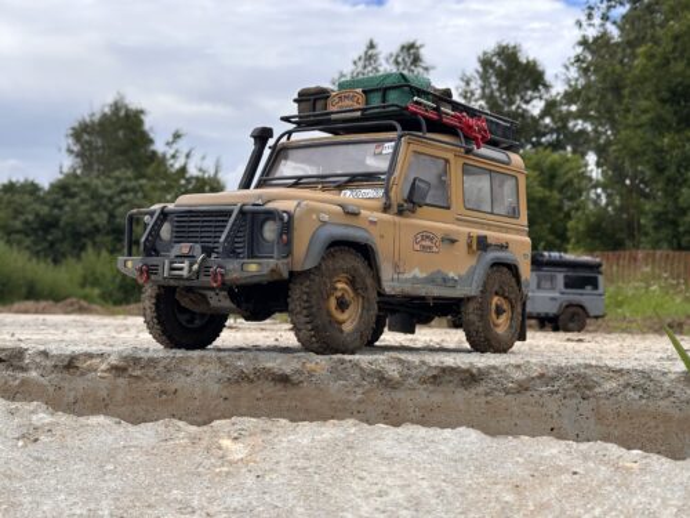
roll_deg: -1.4
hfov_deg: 39.7
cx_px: 345
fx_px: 957
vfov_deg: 30.3
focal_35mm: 48
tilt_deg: +3.9
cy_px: 259
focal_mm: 6.86
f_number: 1.78
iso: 64
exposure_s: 1/1357
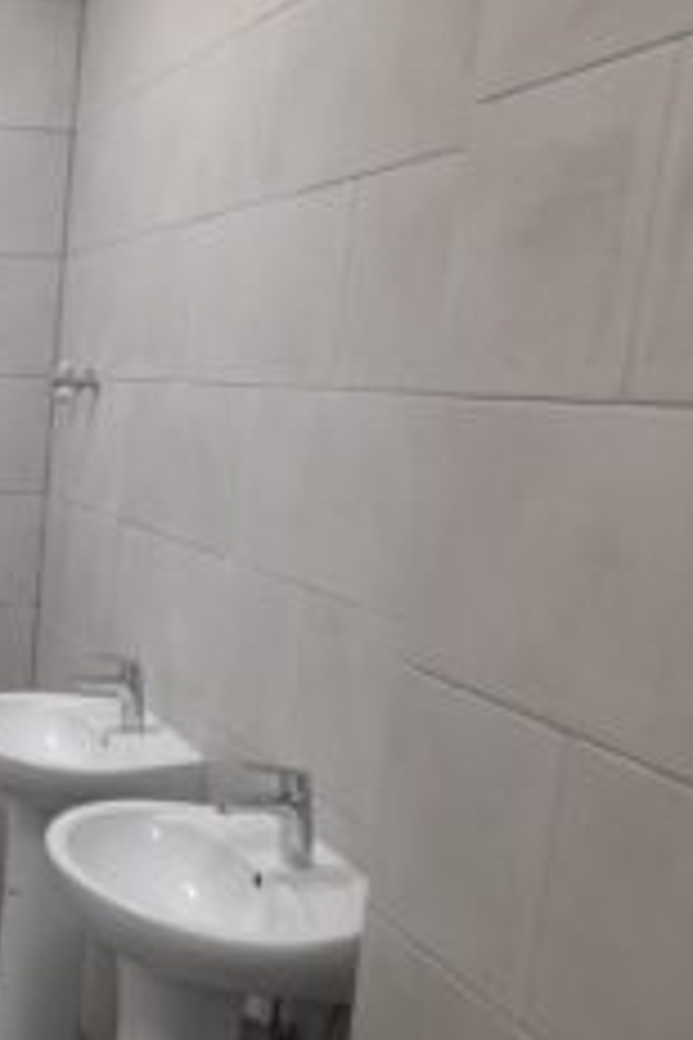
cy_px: 635
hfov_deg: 26.1
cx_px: -171
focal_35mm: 45
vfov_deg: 43.3
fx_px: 1299
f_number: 2
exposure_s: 1/60
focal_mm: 4.6
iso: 64
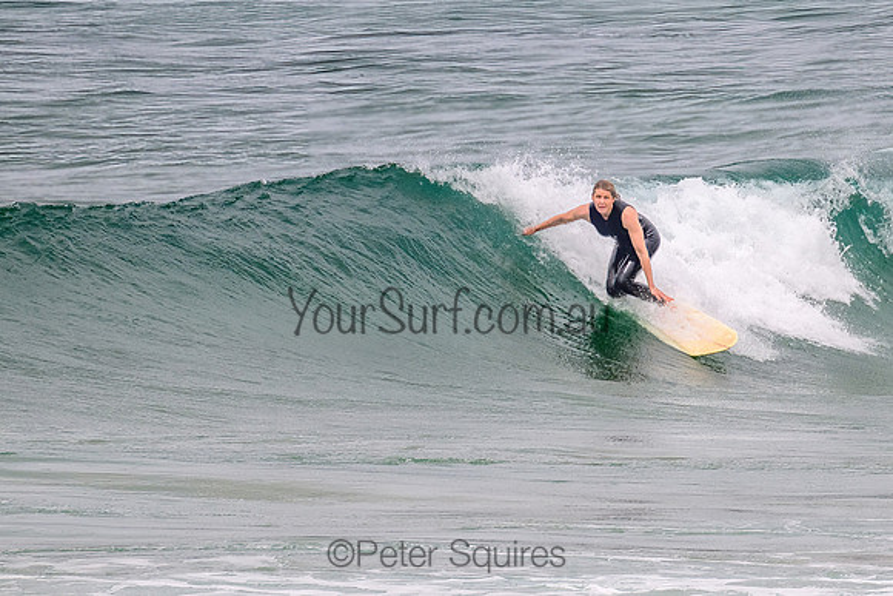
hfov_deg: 1.9
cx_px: 581
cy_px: 229
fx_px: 27086
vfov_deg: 1.3
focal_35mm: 1092
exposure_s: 1/2000
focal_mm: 800
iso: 900
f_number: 11
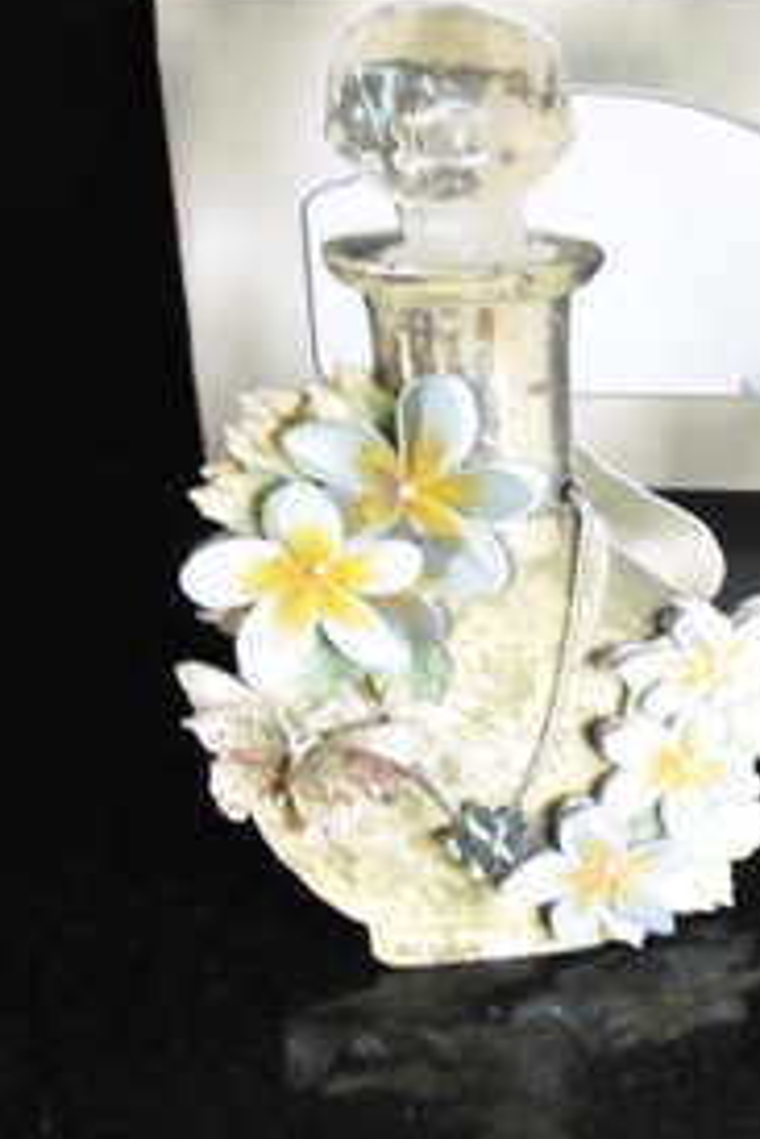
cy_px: 561
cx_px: 664
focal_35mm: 54
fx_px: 1708
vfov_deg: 36.9
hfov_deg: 24.5
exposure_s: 1/13
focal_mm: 22
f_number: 10
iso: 3200
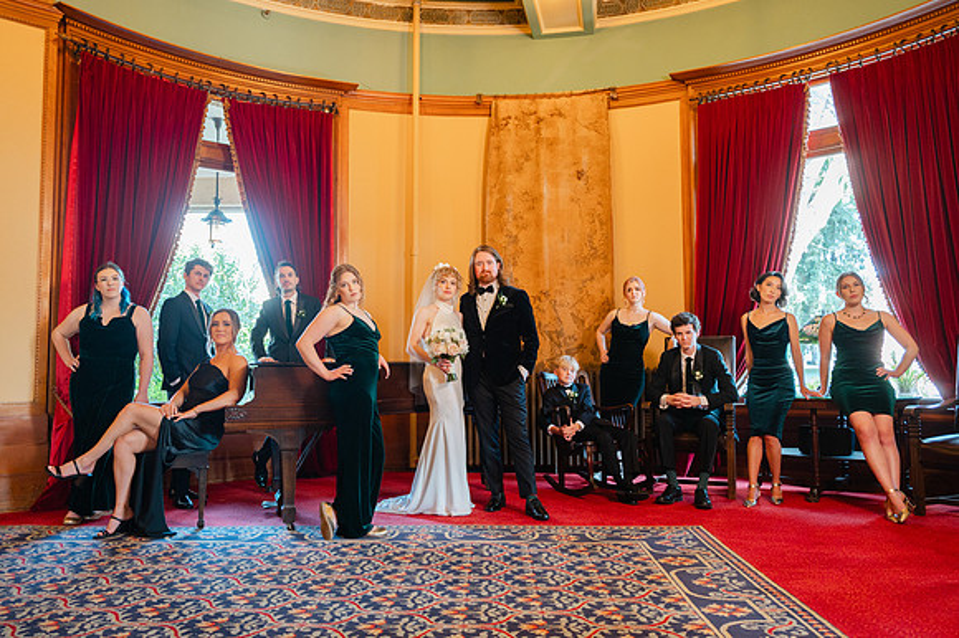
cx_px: 466
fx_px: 769
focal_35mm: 29
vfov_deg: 45.0
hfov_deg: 63.9
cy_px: 309
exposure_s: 1/60
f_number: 4
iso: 1000
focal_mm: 28
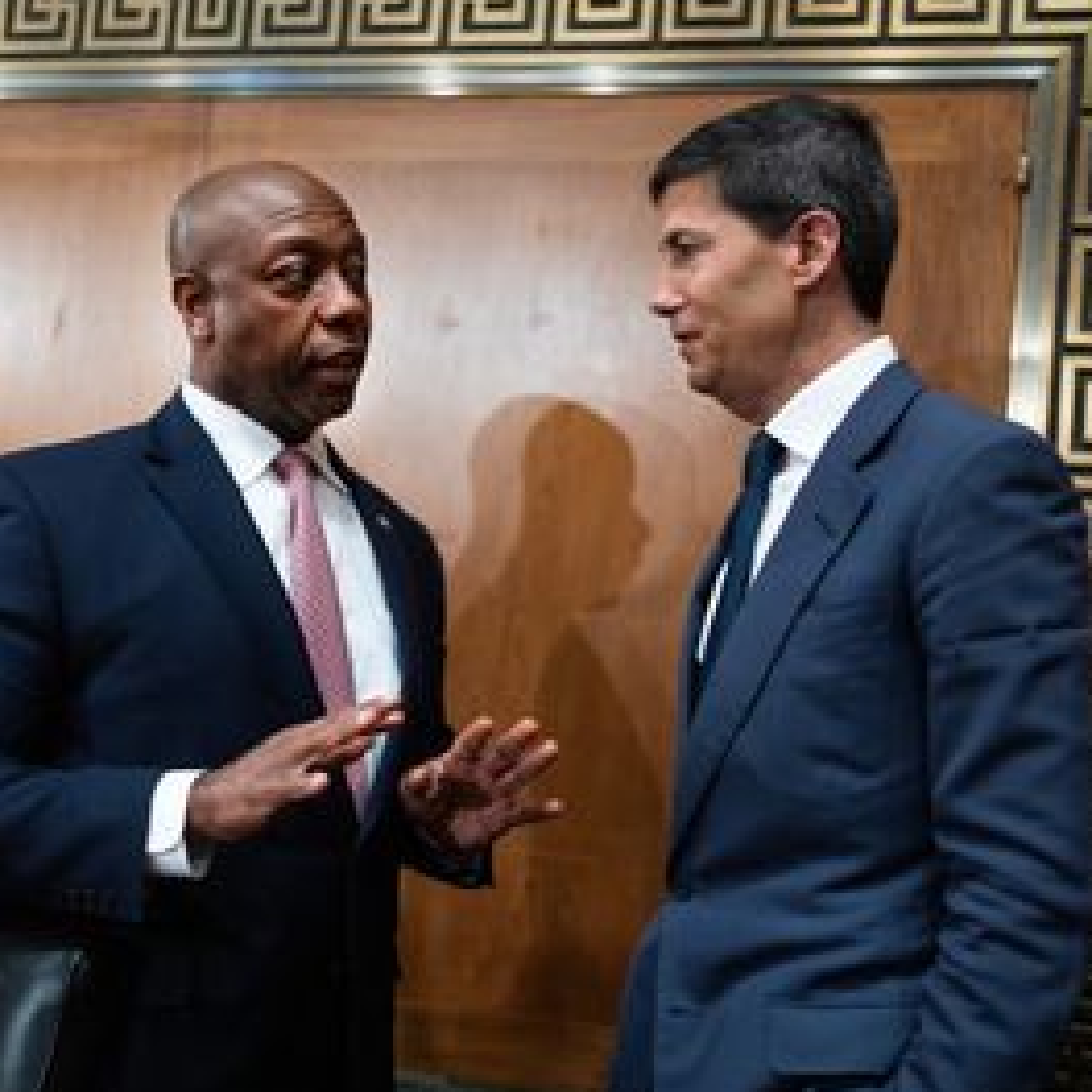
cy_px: 548
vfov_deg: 37.6
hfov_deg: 37.6
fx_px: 1606
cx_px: 558
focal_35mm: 45
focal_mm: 35
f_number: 1.4
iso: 2500
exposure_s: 1/400
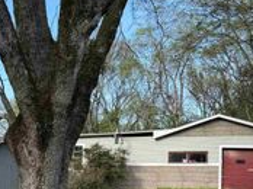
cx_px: 23
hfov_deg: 27.2
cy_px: 162
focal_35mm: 69
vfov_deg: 20.9
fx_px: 504
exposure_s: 1/1653
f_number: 1.78
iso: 80
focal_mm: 6.76
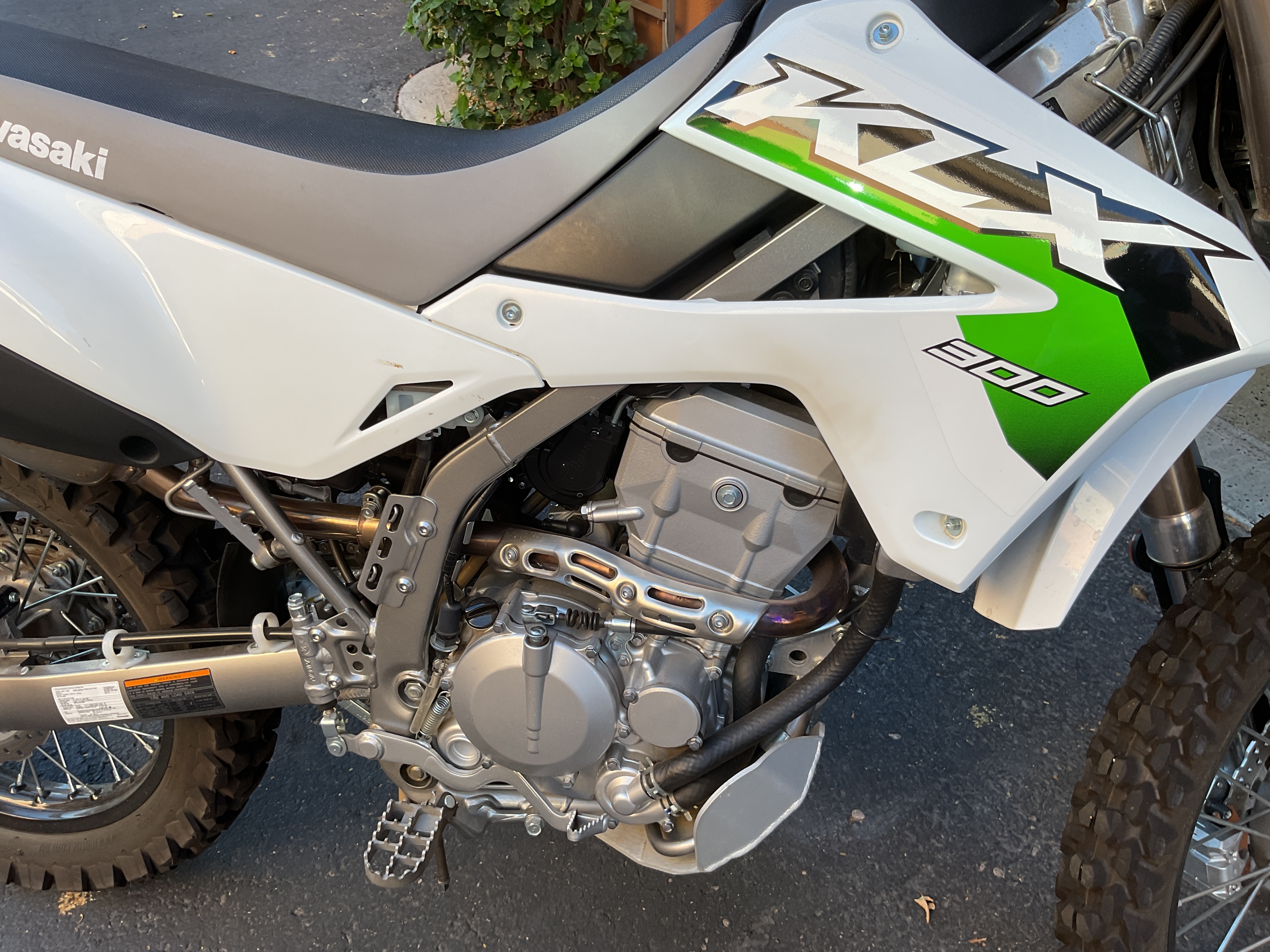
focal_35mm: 29
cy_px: 476
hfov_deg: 61.7
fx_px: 1064
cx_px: 635
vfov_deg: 48.2
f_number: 1.8
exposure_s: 1/138
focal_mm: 3
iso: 16
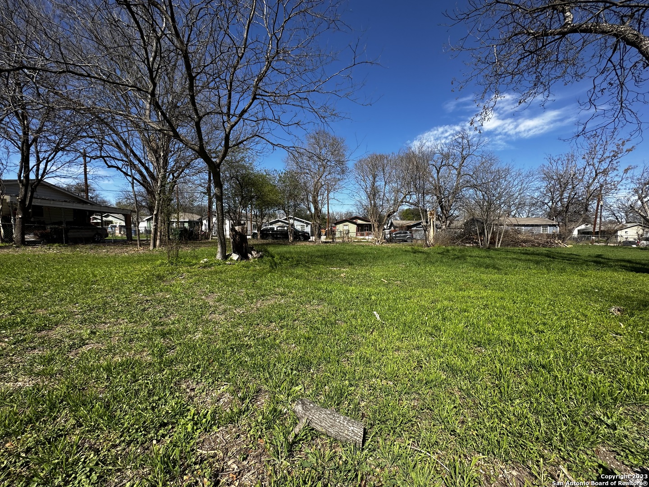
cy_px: 244
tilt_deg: -2.8
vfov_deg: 85.7
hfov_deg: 102.1
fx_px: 262
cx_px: 324
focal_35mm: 14
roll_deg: -1.0
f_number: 2.2
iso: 50
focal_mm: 2.22
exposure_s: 1/988
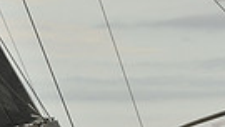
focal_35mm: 474
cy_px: 223
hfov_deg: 4.6
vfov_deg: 2.6
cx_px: 127
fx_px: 2828
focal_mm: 105
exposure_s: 1/640
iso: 500
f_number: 9
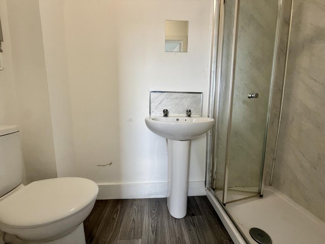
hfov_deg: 102.1
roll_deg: -1.5
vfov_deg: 85.7
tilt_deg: -5.2
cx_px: 162
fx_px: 131
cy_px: 122
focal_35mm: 14
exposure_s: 1/121
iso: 250
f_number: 2.2
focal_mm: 2.22
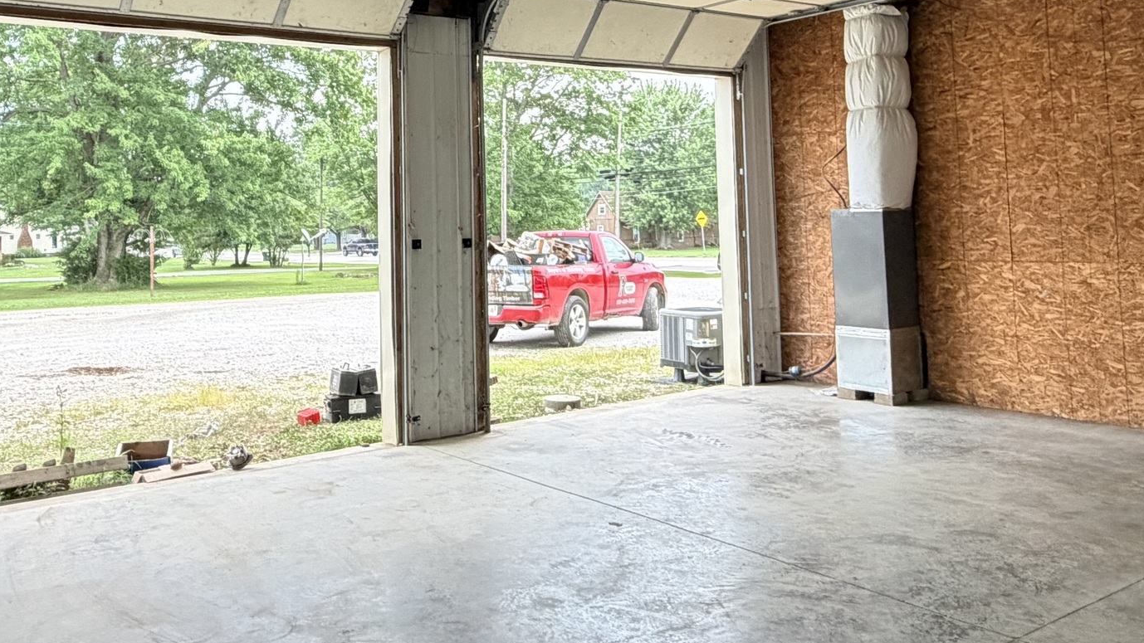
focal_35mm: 34
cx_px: 502
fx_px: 1031
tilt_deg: +2.9
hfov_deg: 57.9
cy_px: 151
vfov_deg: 33.9
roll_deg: +2.3
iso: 200
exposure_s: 1/121
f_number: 2.2
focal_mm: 2.22
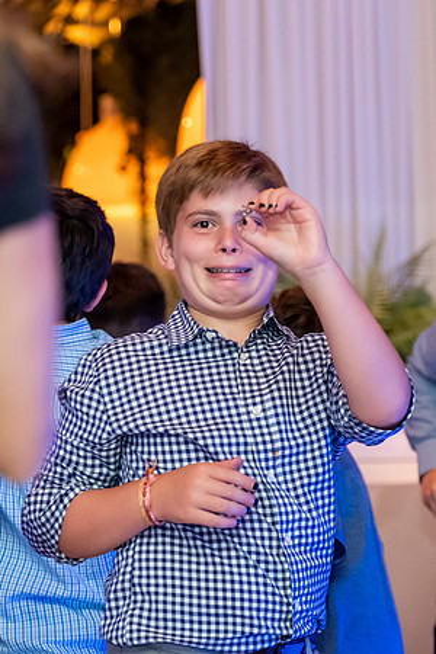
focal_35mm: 216
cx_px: 94
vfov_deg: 9.5
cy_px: 294
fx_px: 3930
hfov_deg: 6.3
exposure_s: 1/60
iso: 1600
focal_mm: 87.1
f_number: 2.8
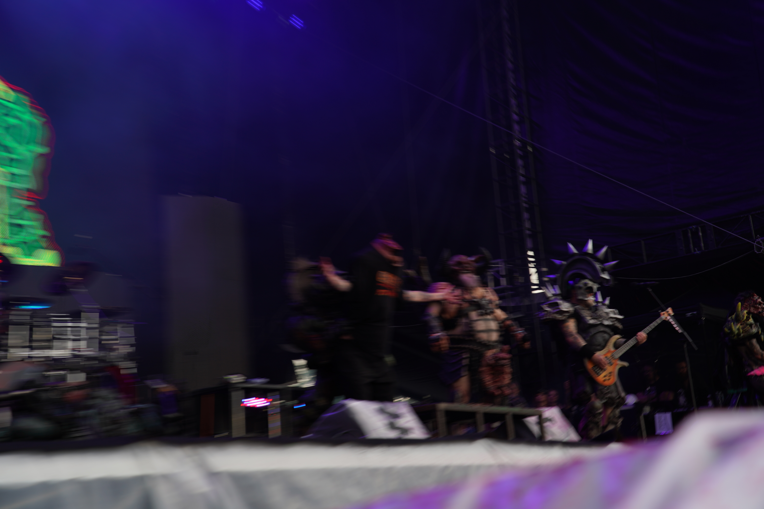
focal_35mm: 49
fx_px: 1040
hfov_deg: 40.3
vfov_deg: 27.5
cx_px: 382
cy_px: 254
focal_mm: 49
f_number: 5.6
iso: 100
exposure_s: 1/60
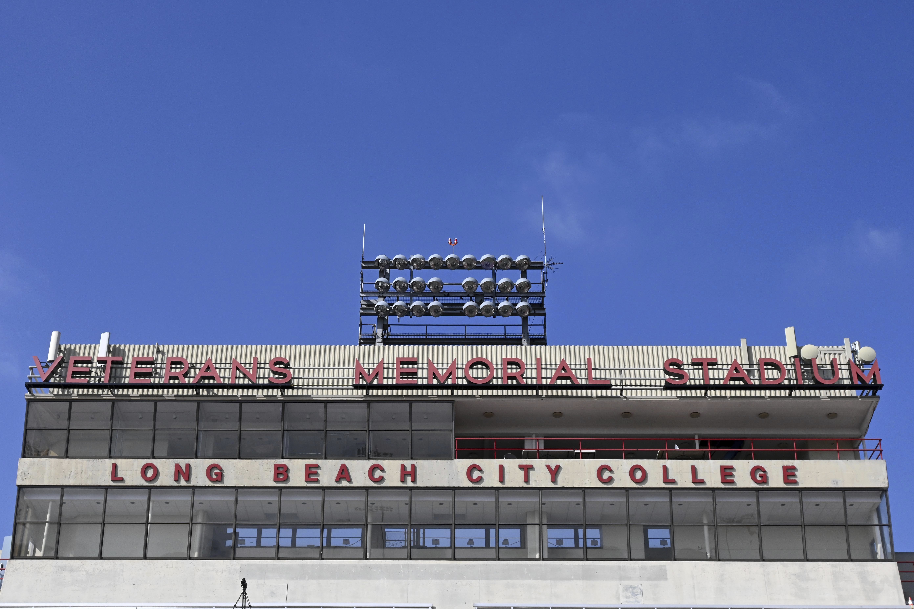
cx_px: 457
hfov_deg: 37.9
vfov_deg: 25.8
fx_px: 1333
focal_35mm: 52
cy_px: 304
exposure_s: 1/640
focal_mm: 35
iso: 400
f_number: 13
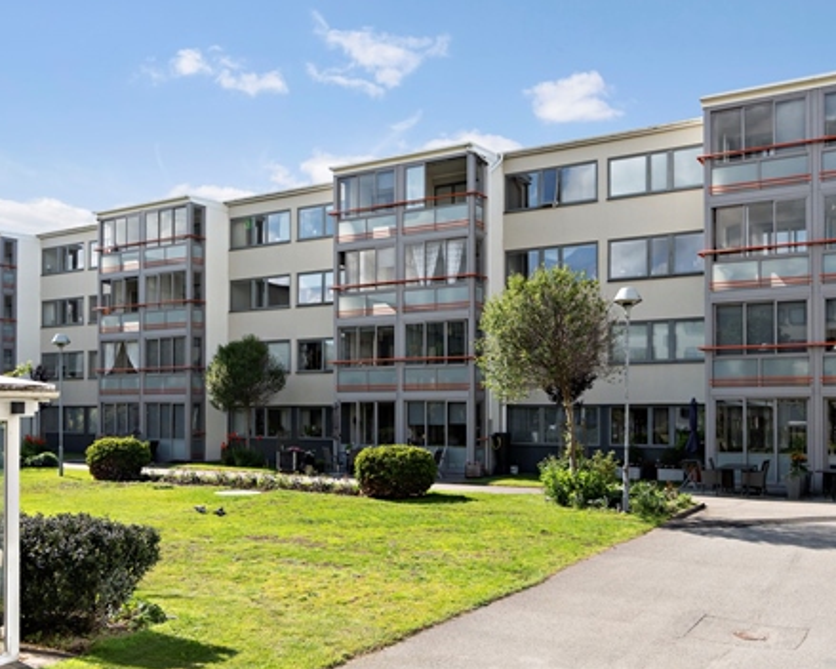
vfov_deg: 43.3
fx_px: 841
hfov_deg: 52.8
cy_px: 335
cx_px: 390
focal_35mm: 34
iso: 640
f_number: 2.8
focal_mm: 20
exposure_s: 1/6400
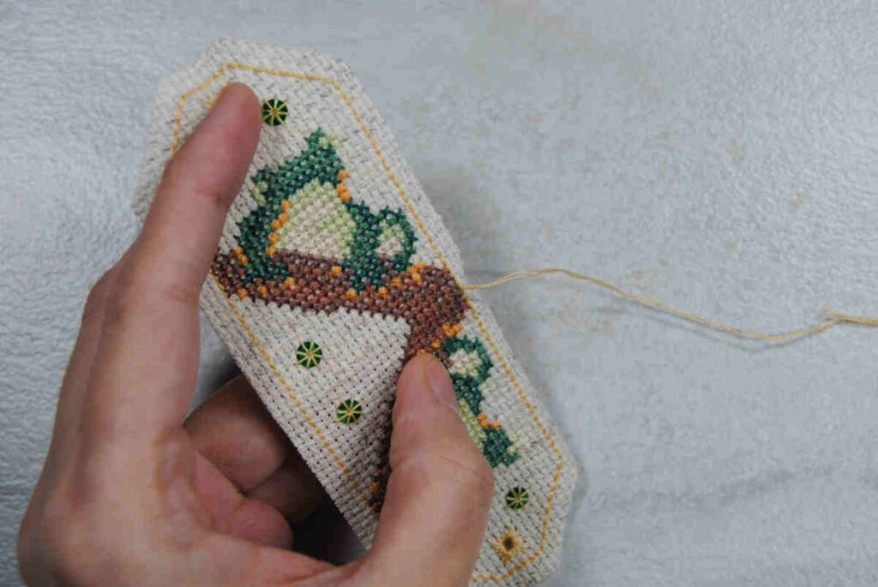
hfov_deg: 35.0
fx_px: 1392
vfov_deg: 23.8
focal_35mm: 57
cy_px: 294
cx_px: 439
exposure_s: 1/60
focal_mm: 38
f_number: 6.3
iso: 200
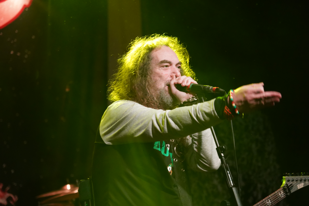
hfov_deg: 19.5
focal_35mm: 105
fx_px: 901
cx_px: 154
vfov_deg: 13.0
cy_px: 103
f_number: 4
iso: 10000
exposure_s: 1/125
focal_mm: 105
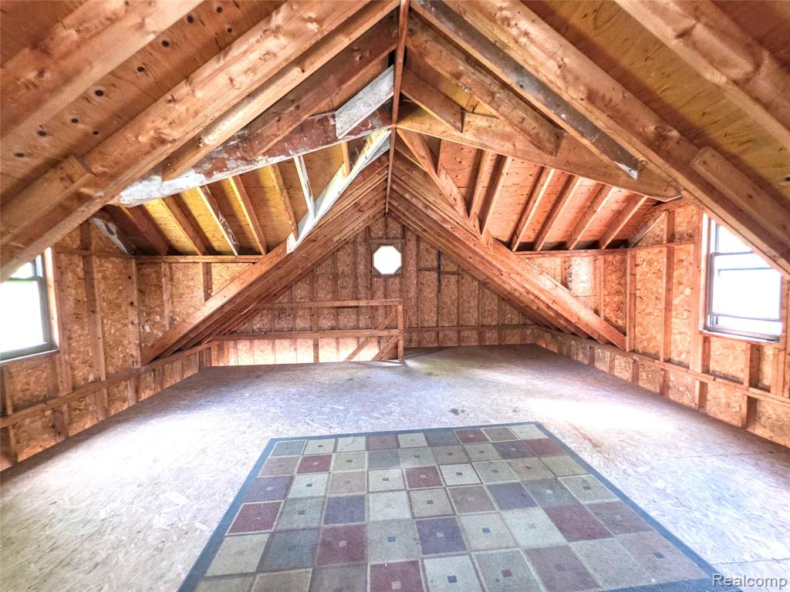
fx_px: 297
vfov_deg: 89.9
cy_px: 296
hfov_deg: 106.2
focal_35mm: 13
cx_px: 395
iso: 320
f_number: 1.9
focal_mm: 2.2
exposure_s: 1/30
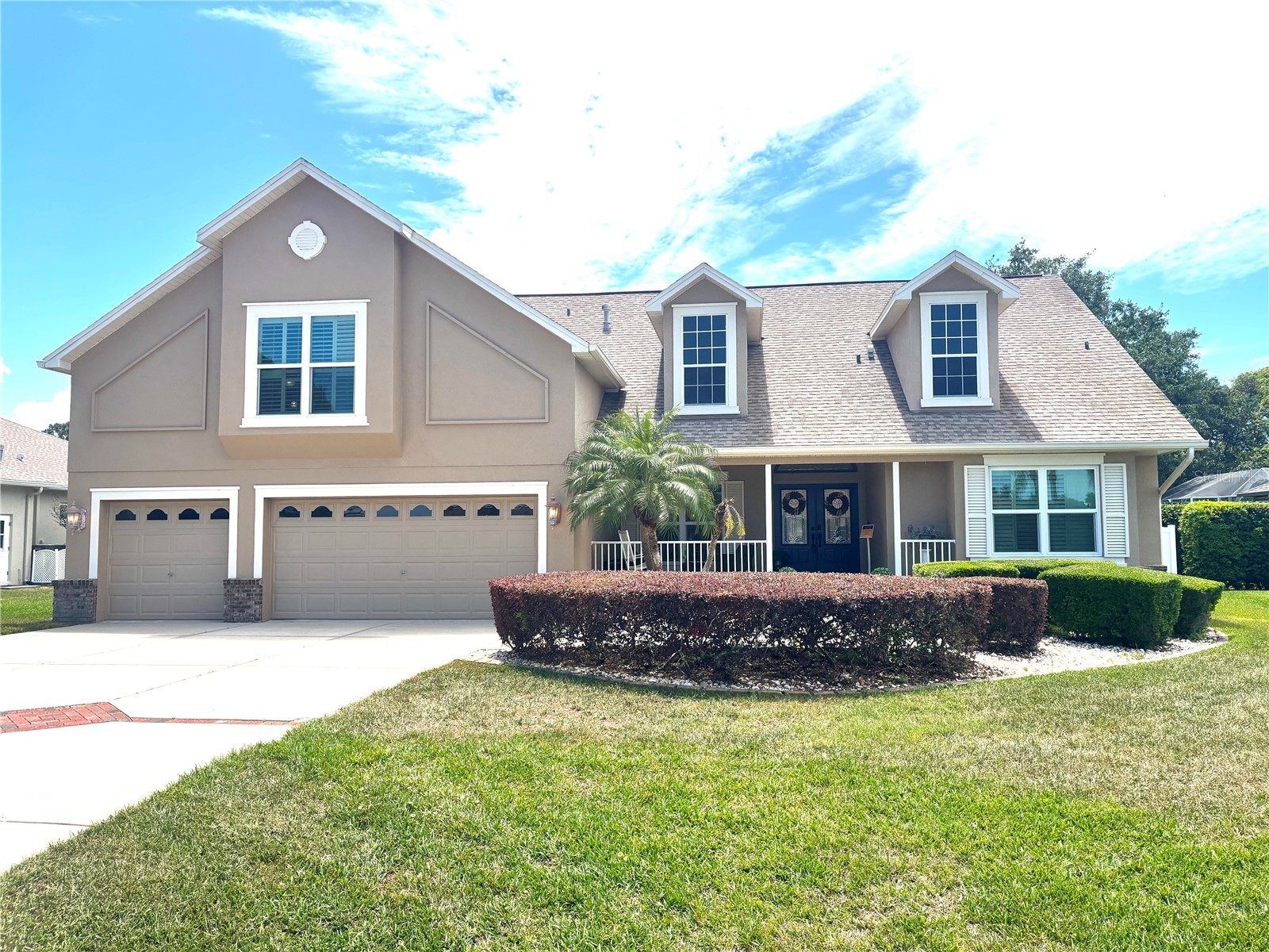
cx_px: 634
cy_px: 476
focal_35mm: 26
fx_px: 953
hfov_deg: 67.3
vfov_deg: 53.1
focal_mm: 5.96
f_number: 1.6
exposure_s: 1/3937
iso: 50
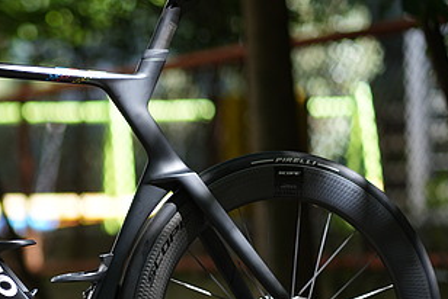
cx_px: -45
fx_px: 2678
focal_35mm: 215
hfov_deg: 9.5
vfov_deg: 6.4
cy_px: 226
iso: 100
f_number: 1.8
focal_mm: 85
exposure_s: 1/320
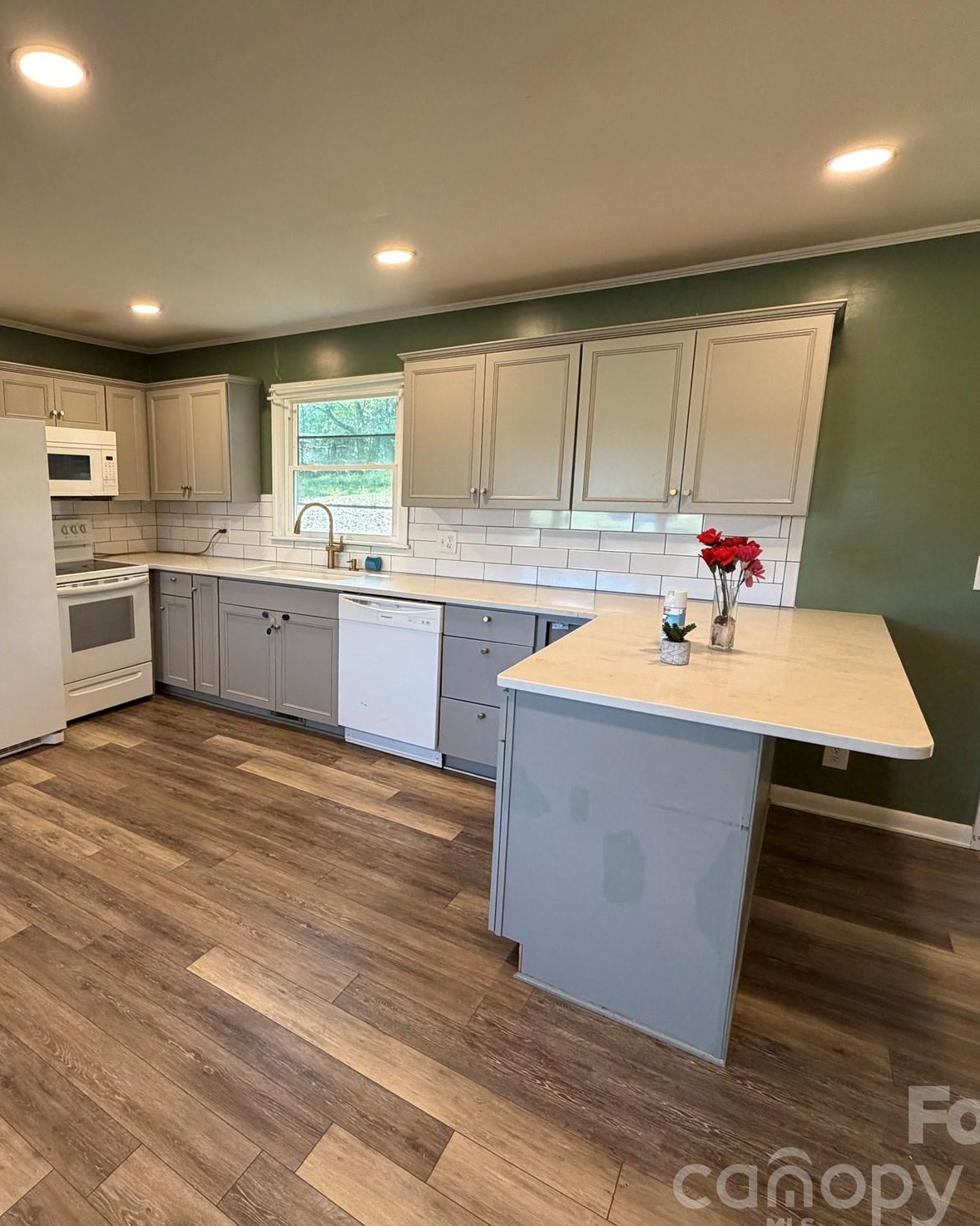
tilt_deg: -10.8
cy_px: 610
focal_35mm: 19
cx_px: 322
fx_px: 689
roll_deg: -0.1
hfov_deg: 68.7
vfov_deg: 83.3
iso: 320
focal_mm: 2.22
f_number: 2.2
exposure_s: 1/120
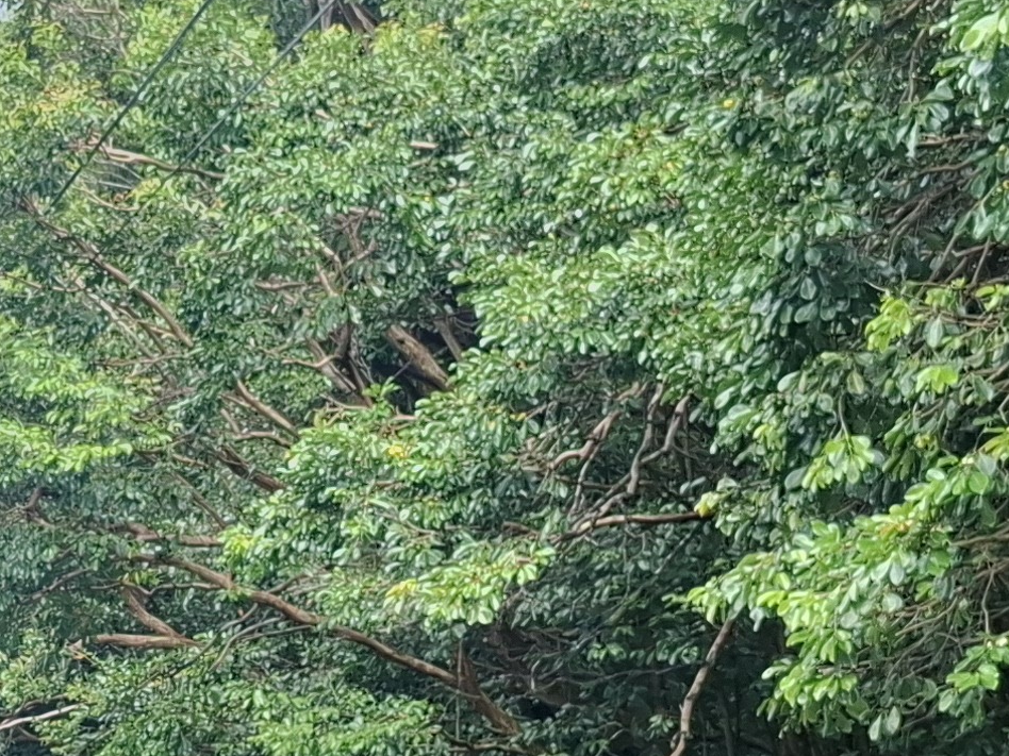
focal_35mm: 99
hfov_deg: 19.3
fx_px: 2886
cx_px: -10
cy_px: 653
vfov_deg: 14.8
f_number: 1.8
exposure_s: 1/349
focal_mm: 5.54
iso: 50
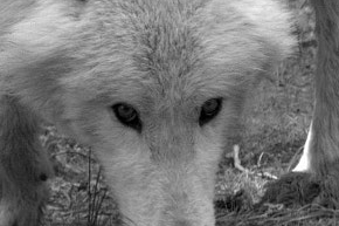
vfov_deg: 0.6
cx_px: 131
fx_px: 23330
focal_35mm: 2479
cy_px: -142
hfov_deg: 0.8
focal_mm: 300
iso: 560
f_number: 5.6
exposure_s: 1/500
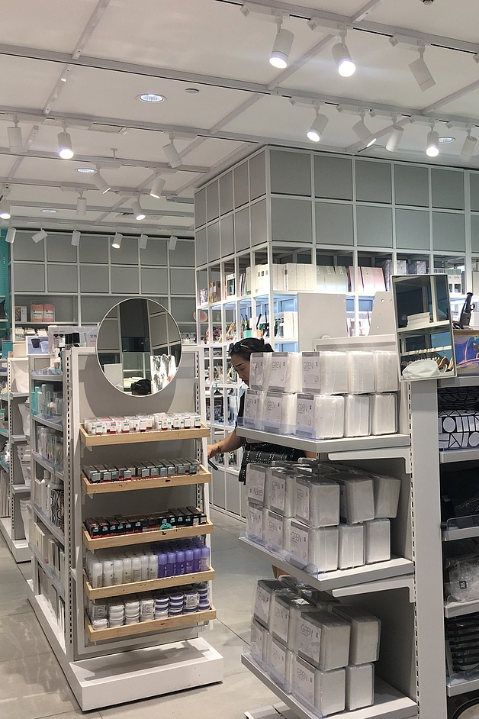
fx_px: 818
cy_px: 355
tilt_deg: +1.0
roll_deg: +1.5
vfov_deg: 47.4
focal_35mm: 41
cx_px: 394
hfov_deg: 31.6
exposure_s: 1/100
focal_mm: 4.15
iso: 25
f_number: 2.2
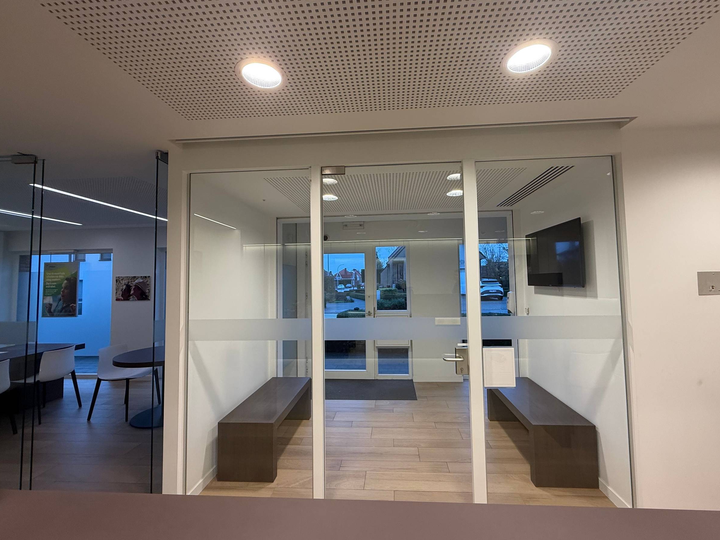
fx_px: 312
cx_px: 374
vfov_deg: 81.7
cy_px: 265
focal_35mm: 15
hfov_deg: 98.1
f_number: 2.2
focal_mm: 2.22
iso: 160
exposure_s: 1/100
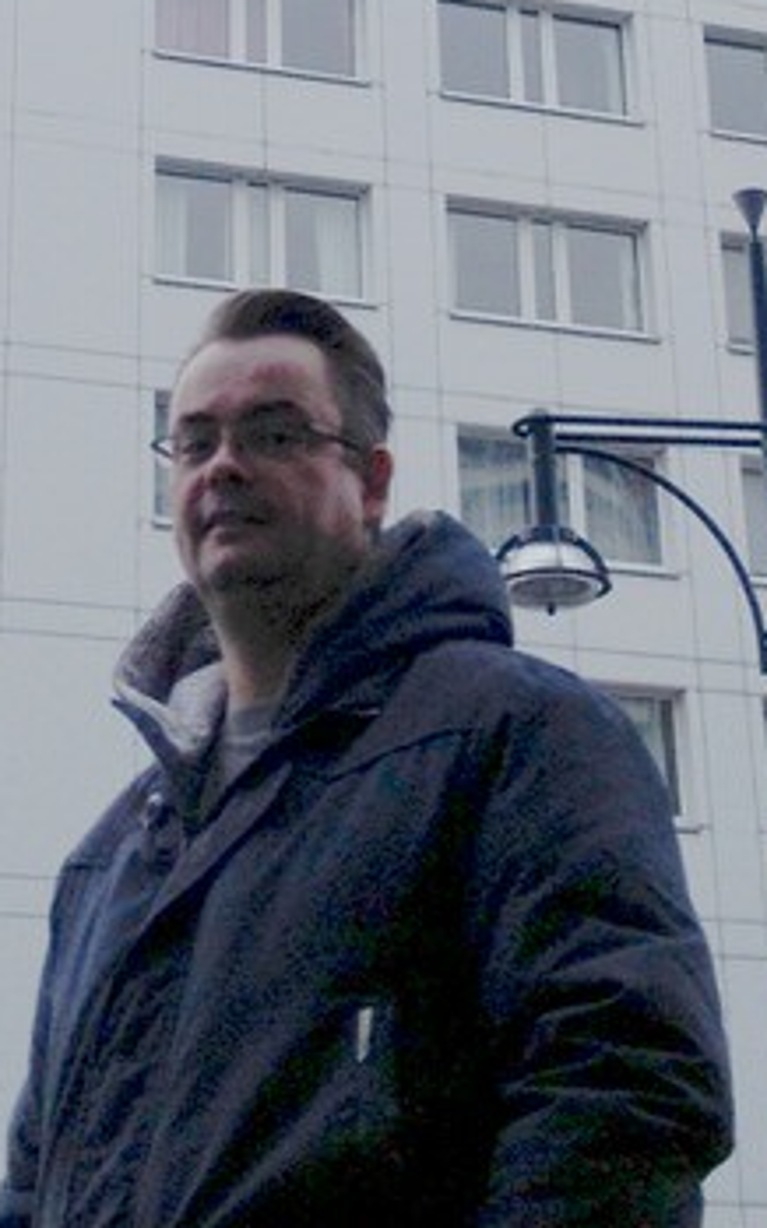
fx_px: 3413
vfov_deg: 19.7
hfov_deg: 12.8
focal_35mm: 102
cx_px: 281
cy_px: -67
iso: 50
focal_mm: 4.28
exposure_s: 1/279
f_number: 2.4
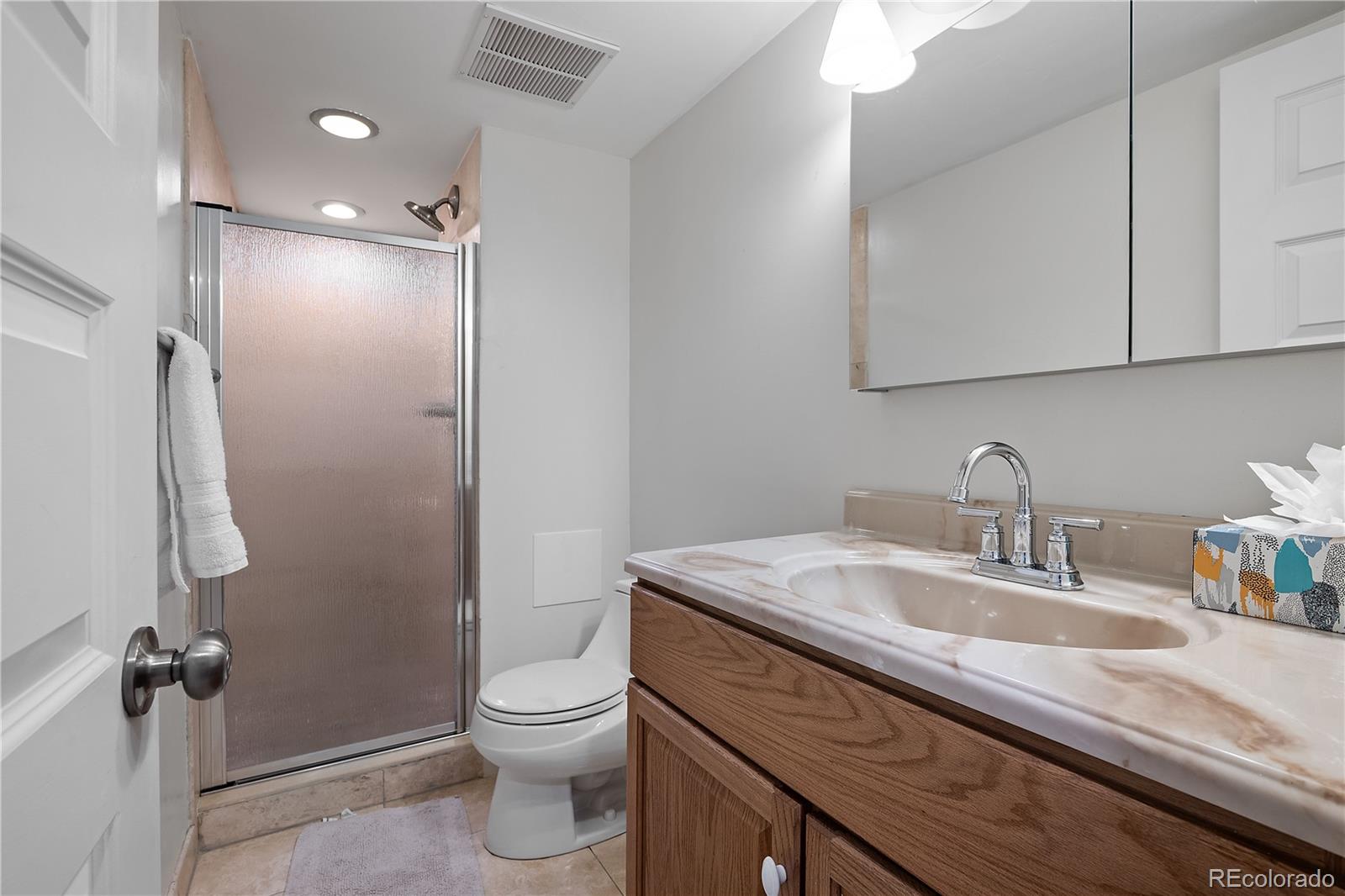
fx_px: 598
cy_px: 448
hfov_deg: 96.7
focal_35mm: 16
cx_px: 672
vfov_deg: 73.7
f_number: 8
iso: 640
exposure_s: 1/4
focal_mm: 16
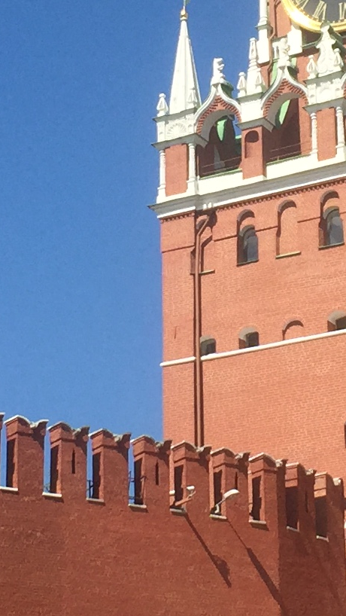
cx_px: 281
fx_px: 2056
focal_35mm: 126
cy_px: 175
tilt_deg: +24.6
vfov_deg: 17.0
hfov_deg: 9.6
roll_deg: +0.3
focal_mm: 4.15
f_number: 2.2
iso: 32
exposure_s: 1/2475
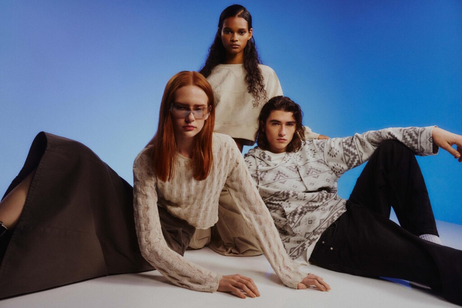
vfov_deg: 53.1
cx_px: 231
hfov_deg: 73.7
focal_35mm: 24
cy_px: 154
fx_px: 308
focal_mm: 24
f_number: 7.1
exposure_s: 1/200
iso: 400
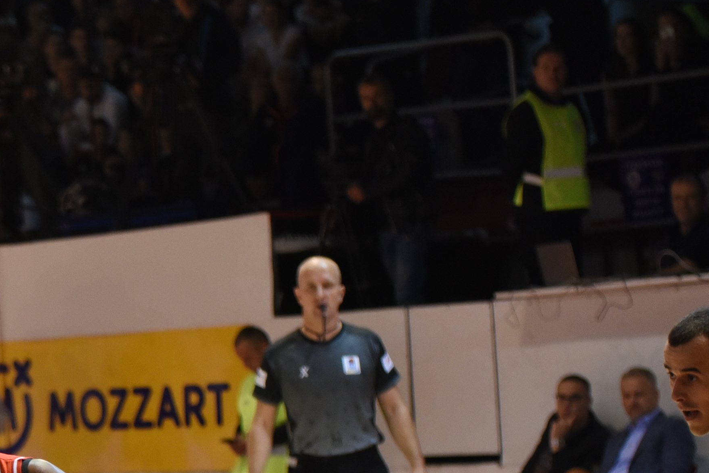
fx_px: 3545
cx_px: -17
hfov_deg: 11.3
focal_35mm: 180
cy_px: 551
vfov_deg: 7.6
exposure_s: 1/500
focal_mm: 70
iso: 2500
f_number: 2.8
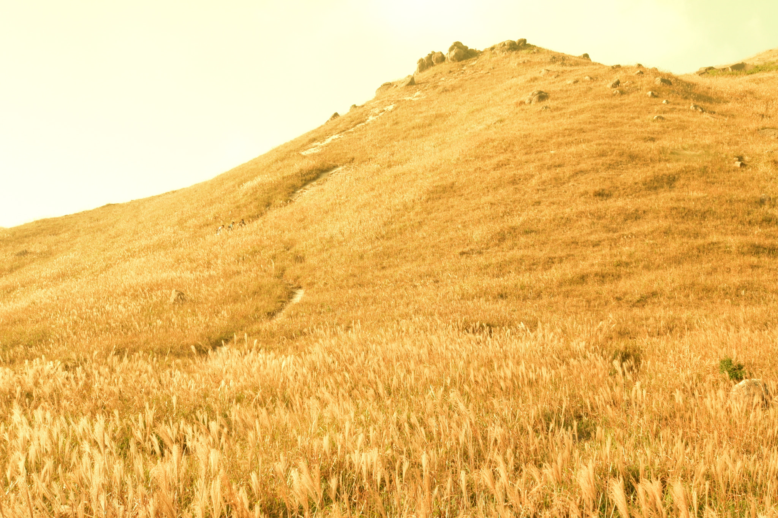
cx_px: 389
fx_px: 778
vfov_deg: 36.8
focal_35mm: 36
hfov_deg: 53.2
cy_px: 259
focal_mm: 24
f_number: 11
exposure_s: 1/25
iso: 200
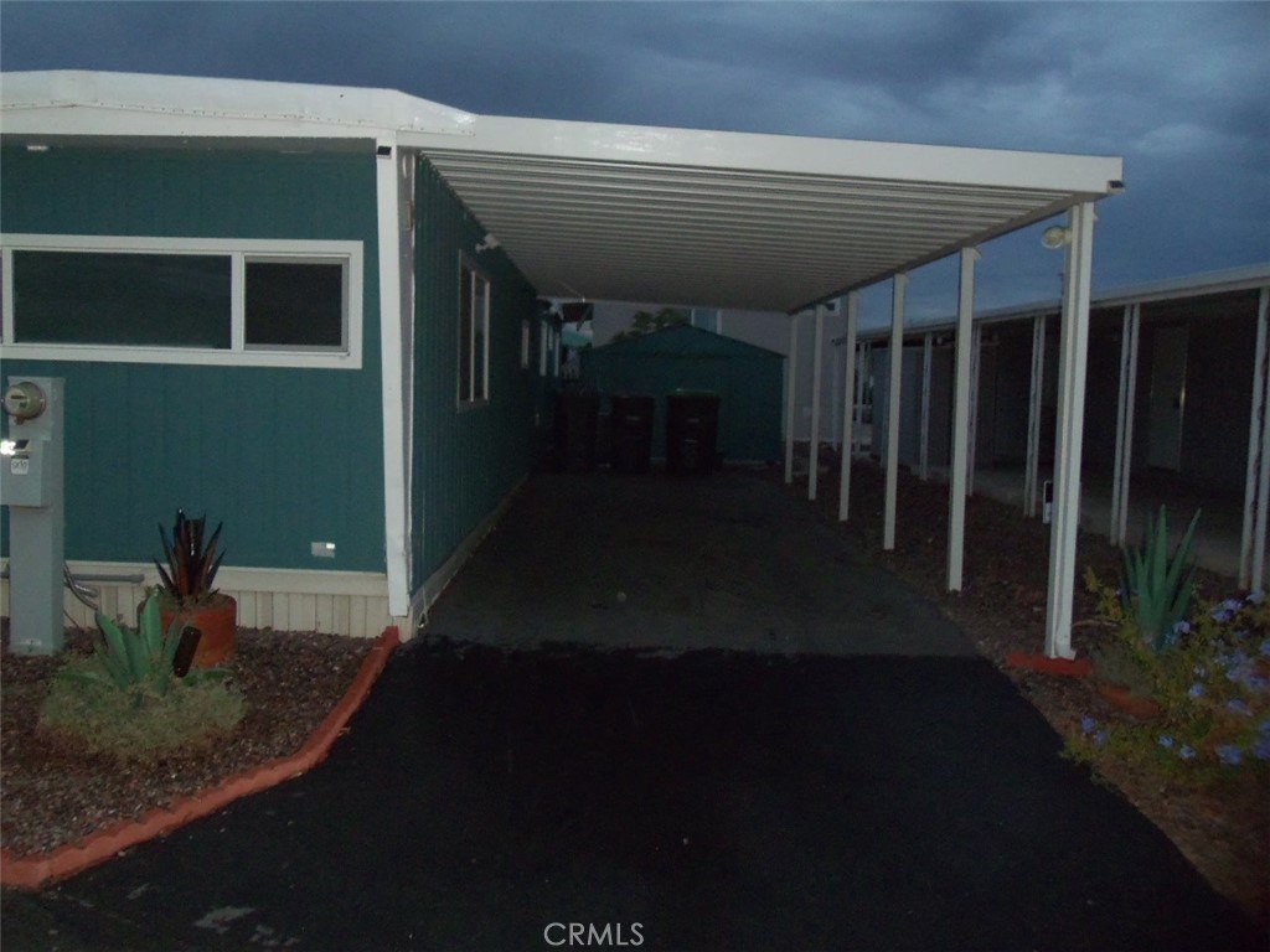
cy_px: 476
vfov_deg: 48.2
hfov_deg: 61.7
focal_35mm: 29
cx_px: 635
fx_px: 1064
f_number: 3.4
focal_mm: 5.2
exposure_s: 1/30
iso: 250
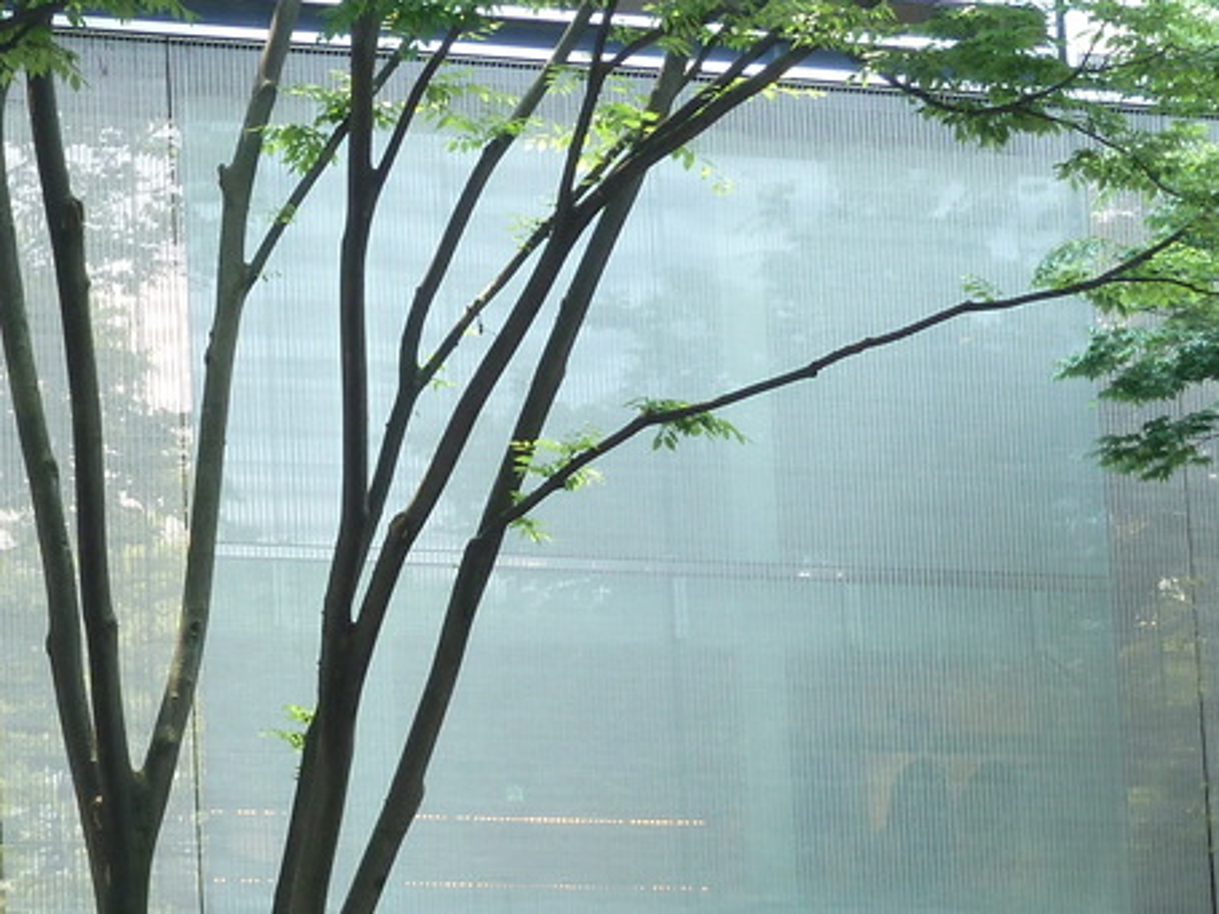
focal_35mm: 145
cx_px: 166
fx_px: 5105
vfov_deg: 10.1
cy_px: 1112
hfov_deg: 13.5
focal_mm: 9.1
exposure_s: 1/40
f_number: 3.9
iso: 100
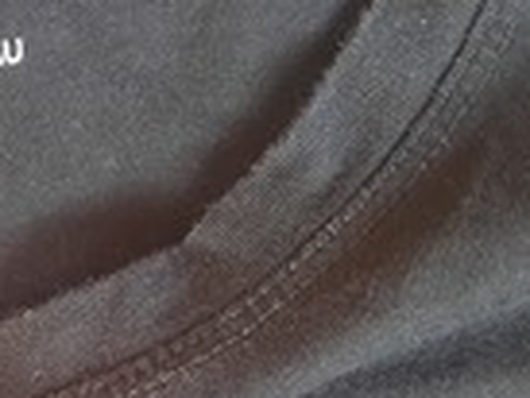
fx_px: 1624
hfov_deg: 17.4
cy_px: 404
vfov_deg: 13.8
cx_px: -159
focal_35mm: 106
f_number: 2
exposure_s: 1/20
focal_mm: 4.6
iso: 640
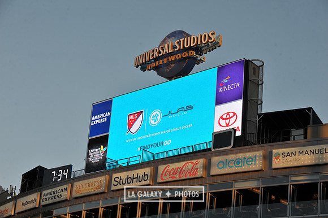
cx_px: 164
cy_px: 109
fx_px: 783
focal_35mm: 86
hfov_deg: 23.7
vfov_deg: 15.9
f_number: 8
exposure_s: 1/250
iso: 200
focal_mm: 86
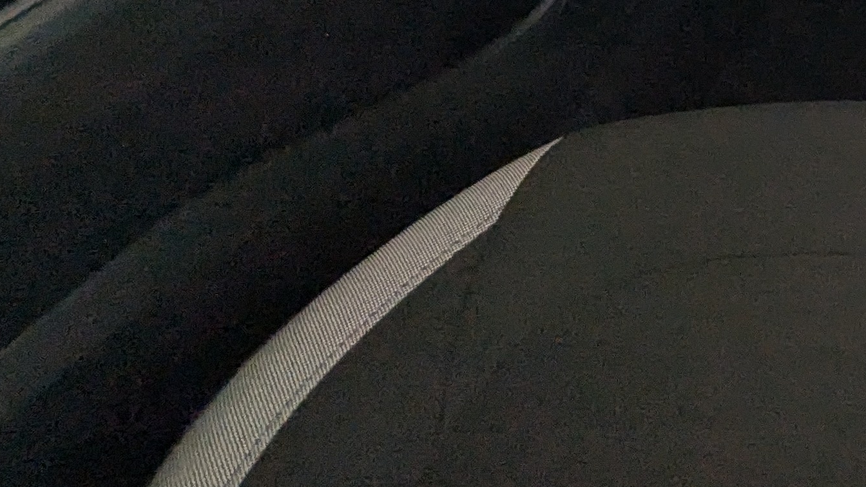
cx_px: 1228
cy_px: -423
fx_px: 1217
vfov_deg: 17.6
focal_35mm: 53
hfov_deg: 28.7
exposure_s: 1/110
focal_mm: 2.35
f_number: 2.2
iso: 64
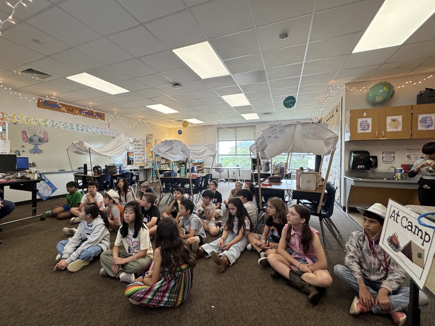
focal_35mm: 16
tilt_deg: -1.9
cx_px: 197
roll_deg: +0.1
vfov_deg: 78.1
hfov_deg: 94.2
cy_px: 162
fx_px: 201
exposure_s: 1/60
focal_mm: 2.22
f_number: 2.2
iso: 250
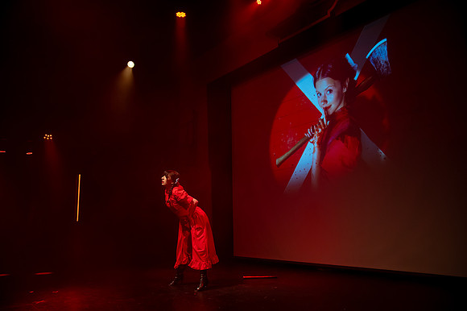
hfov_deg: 62.0
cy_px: 156
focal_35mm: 30
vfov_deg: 43.6
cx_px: 234
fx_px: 389
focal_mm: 30
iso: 3200
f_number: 4
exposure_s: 1/200
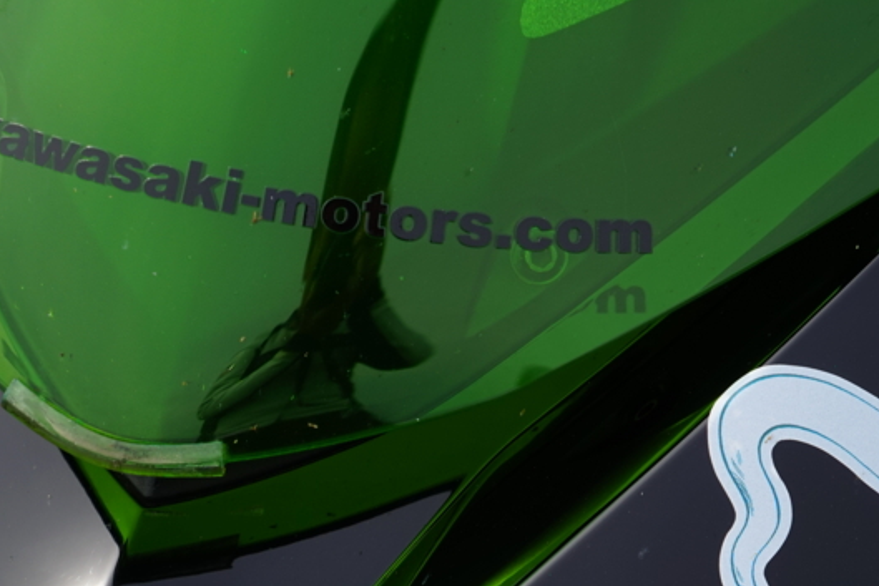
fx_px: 6203
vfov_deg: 5.4
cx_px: 615
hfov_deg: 8.1
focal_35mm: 254
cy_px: 373
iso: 100
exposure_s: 1/250
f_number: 8
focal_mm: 112
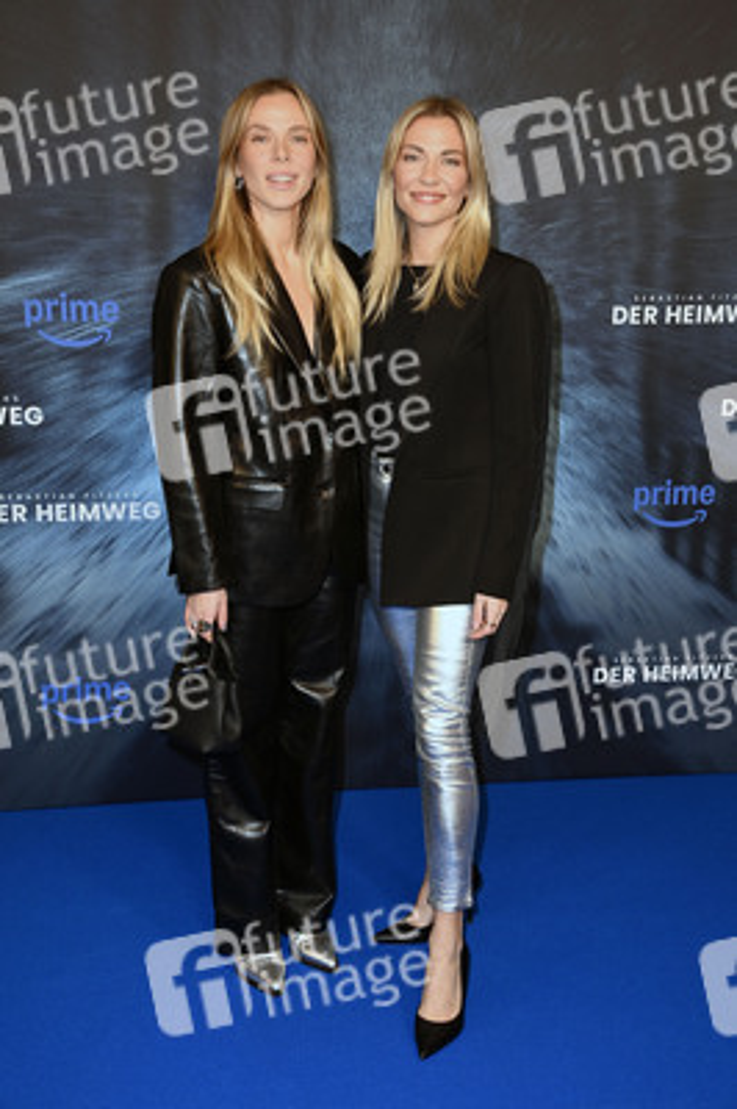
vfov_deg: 41.1
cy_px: 554
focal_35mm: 48
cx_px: 368
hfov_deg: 28.0
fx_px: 1476
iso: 1600
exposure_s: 1/250
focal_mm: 48
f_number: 6.3
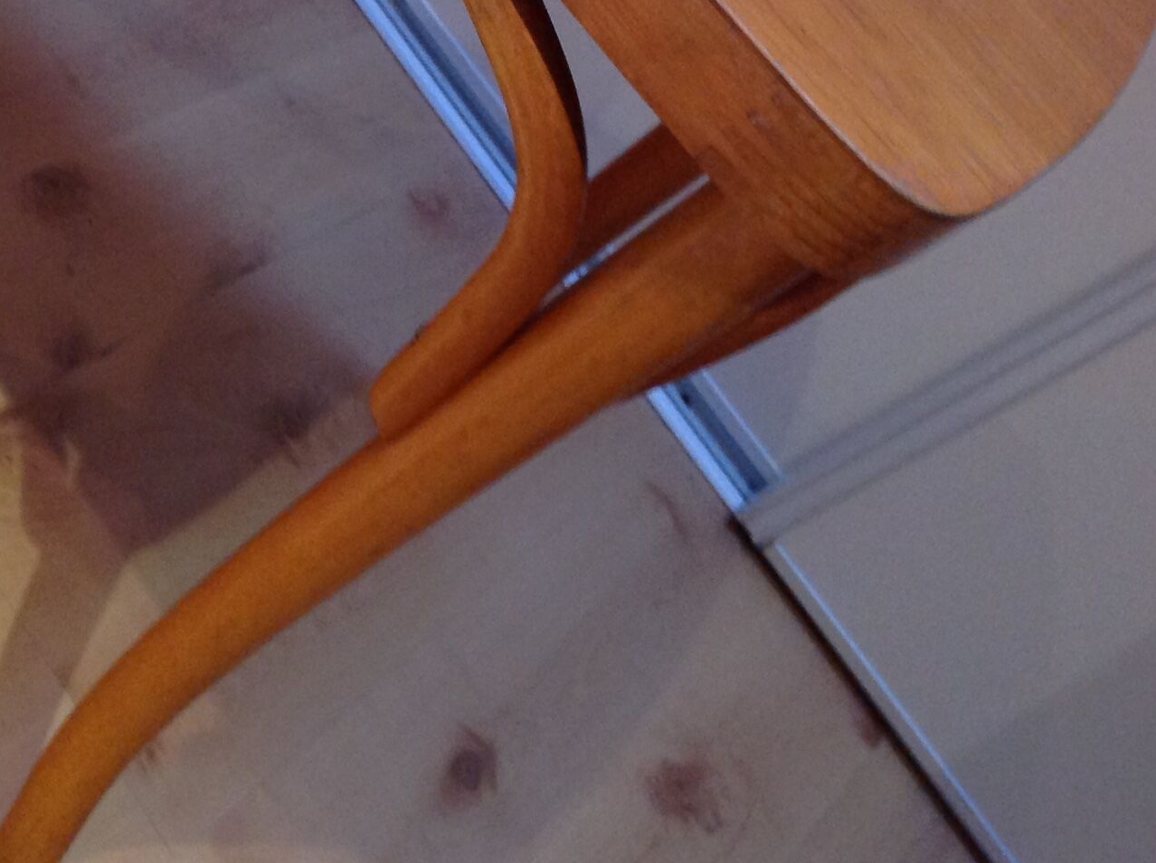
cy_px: 121
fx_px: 2367
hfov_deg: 26.3
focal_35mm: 71
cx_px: 59
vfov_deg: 20.3
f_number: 2.4
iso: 160
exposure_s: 1/15
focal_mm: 4.28
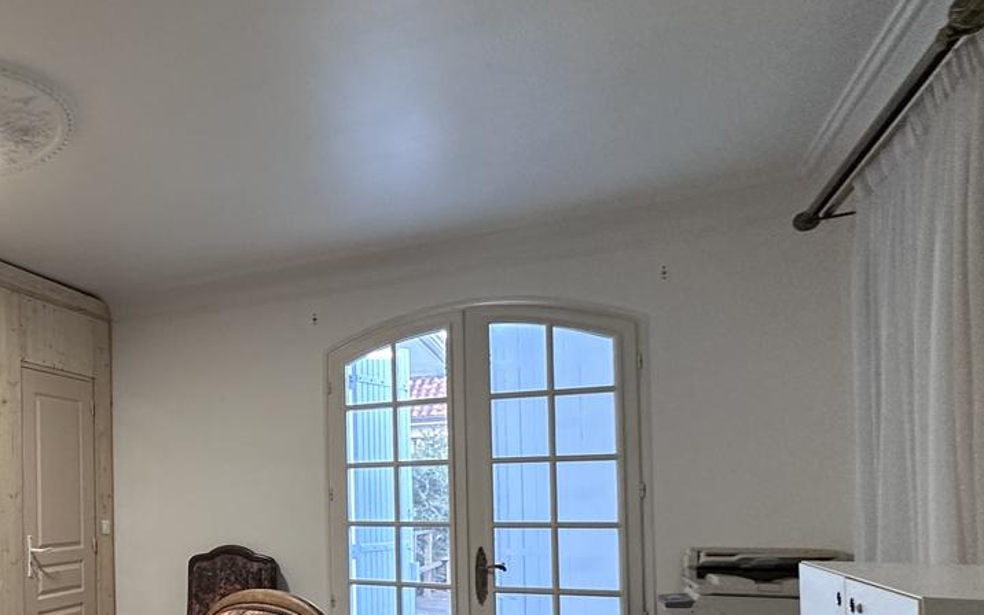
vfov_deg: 39.2
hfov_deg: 50.4
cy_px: 482
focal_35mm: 31
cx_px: 15
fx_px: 832
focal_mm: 2.22
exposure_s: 1/100
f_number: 2.2
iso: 320
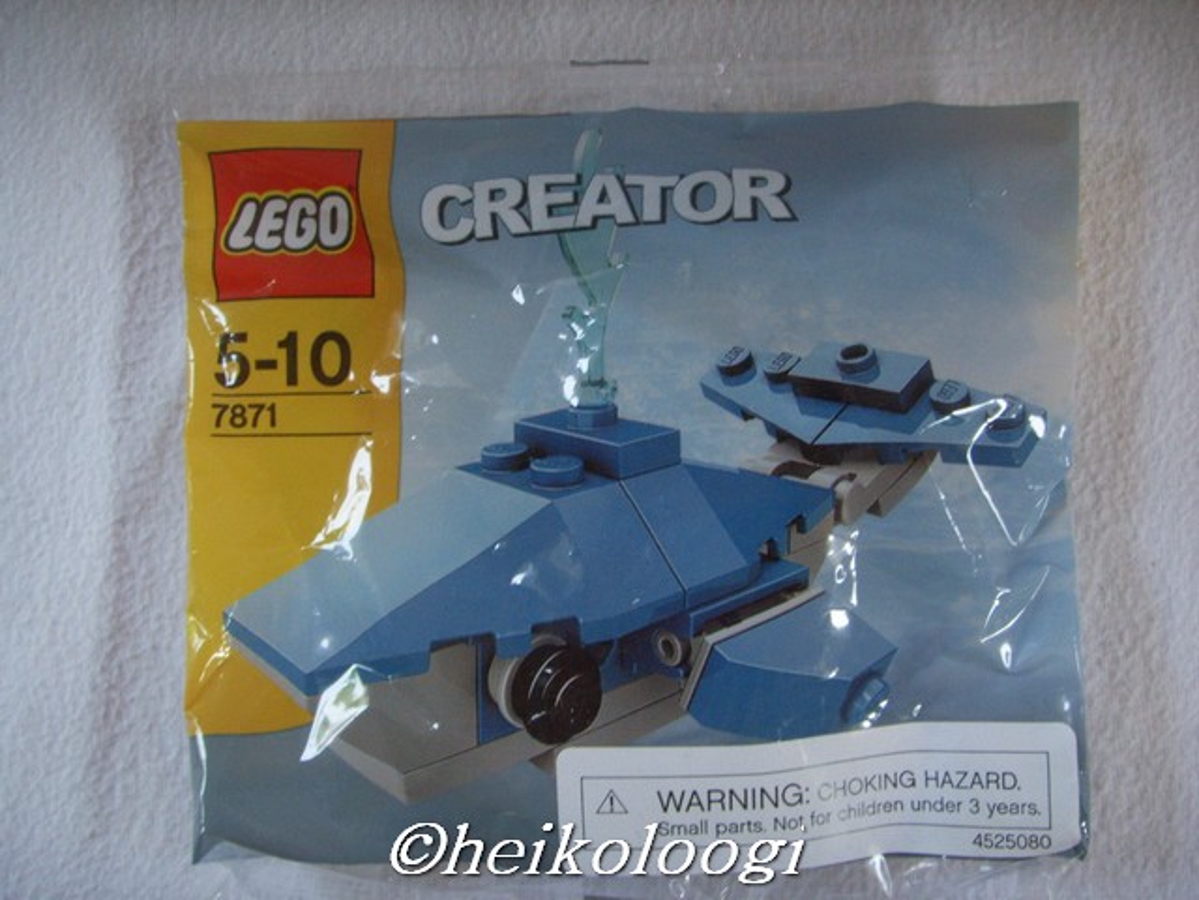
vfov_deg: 36.8
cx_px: 600
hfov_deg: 47.9
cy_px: 450
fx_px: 1351
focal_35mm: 39
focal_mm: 6.6
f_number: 3.5
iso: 152
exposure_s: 1/30
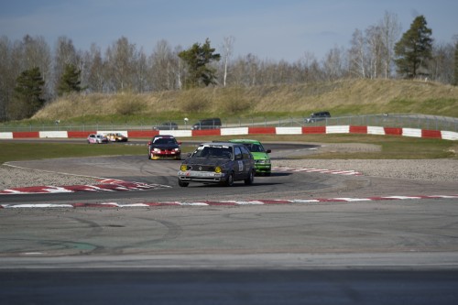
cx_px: 229
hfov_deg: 14.0
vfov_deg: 9.3
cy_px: 152
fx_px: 1869
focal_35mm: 147
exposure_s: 1/1000
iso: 125
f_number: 3.5
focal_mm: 147
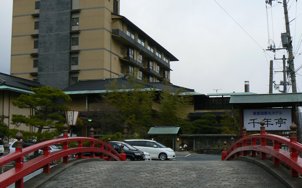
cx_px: 155
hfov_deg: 37.5
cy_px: 115
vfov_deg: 23.9
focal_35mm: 54
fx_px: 444
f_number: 5.6
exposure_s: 1/250
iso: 80
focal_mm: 6
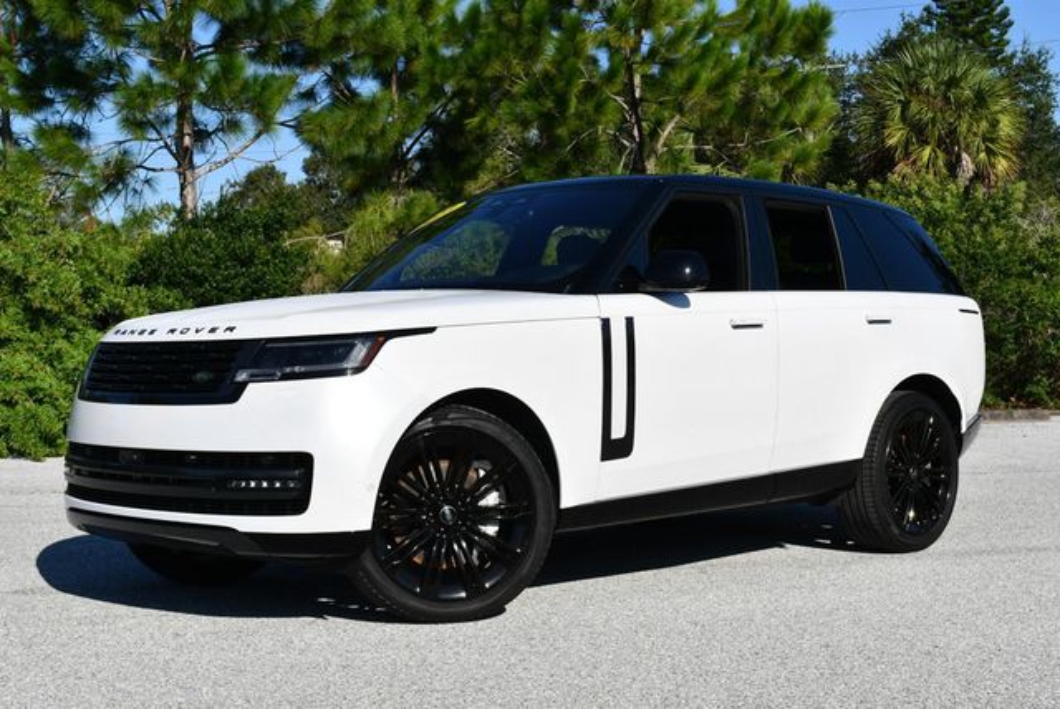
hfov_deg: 35.6
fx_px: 1650
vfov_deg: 24.2
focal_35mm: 56
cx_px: 530
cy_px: 354
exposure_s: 1/320
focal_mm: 28
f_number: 9
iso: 100
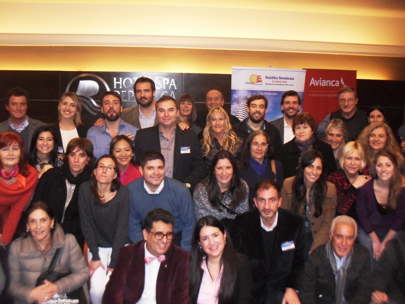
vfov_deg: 37.7
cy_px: 152
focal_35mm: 38
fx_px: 445
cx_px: 202
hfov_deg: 49.0
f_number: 2.8
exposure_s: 1/45
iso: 240
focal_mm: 6.3
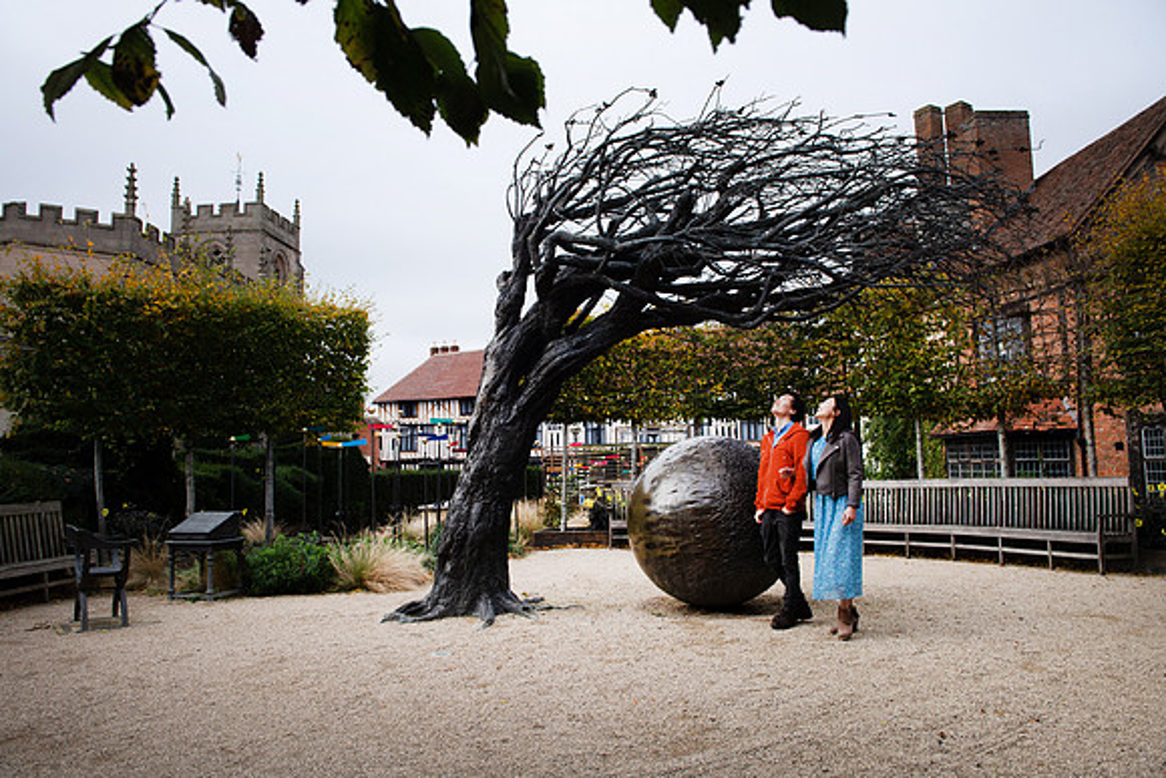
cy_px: 389
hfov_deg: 73.7
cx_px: 583
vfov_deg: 53.2
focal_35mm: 24
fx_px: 777
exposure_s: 1/500
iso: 400
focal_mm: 24
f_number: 5.6
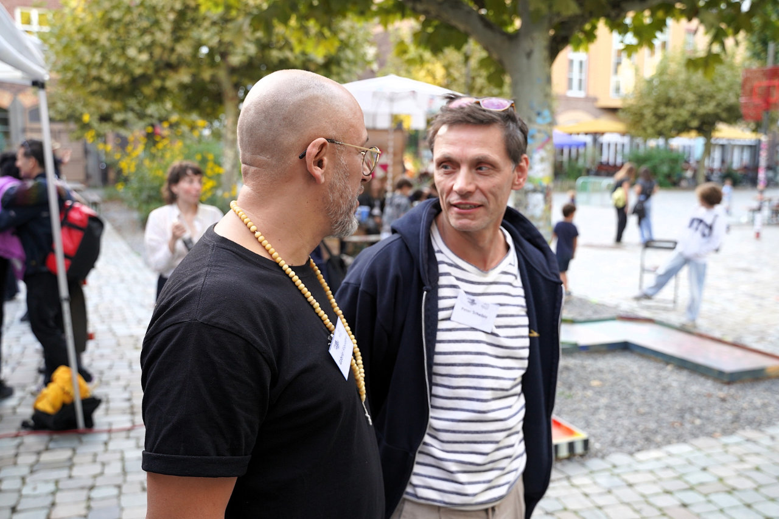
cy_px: 260
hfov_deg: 60.3
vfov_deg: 42.3
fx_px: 671
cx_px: 390
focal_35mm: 31
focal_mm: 31
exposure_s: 1/160
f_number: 4
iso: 500
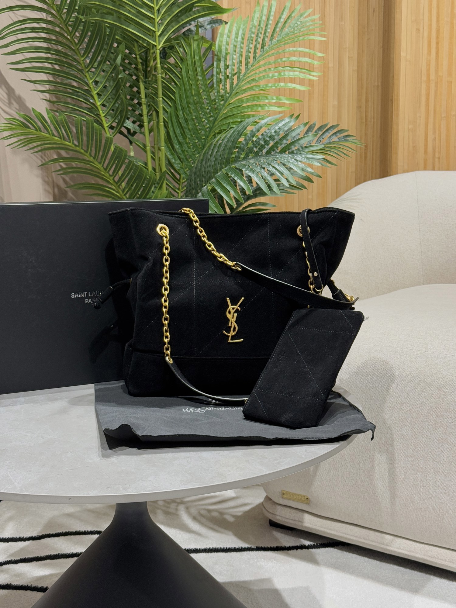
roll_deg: +0.5
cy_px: 304
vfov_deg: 39.7
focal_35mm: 48
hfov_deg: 30.3
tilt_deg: -9.1
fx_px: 843
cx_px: 228
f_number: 1.78
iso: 160
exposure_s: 1/100
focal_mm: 6.76
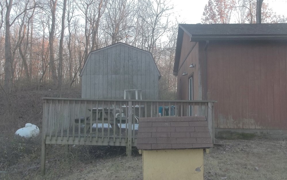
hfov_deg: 54.0
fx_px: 282
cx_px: 142
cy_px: 80
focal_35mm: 36
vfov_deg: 35.3
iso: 80
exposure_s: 1/60
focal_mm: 5.9
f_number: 3.3
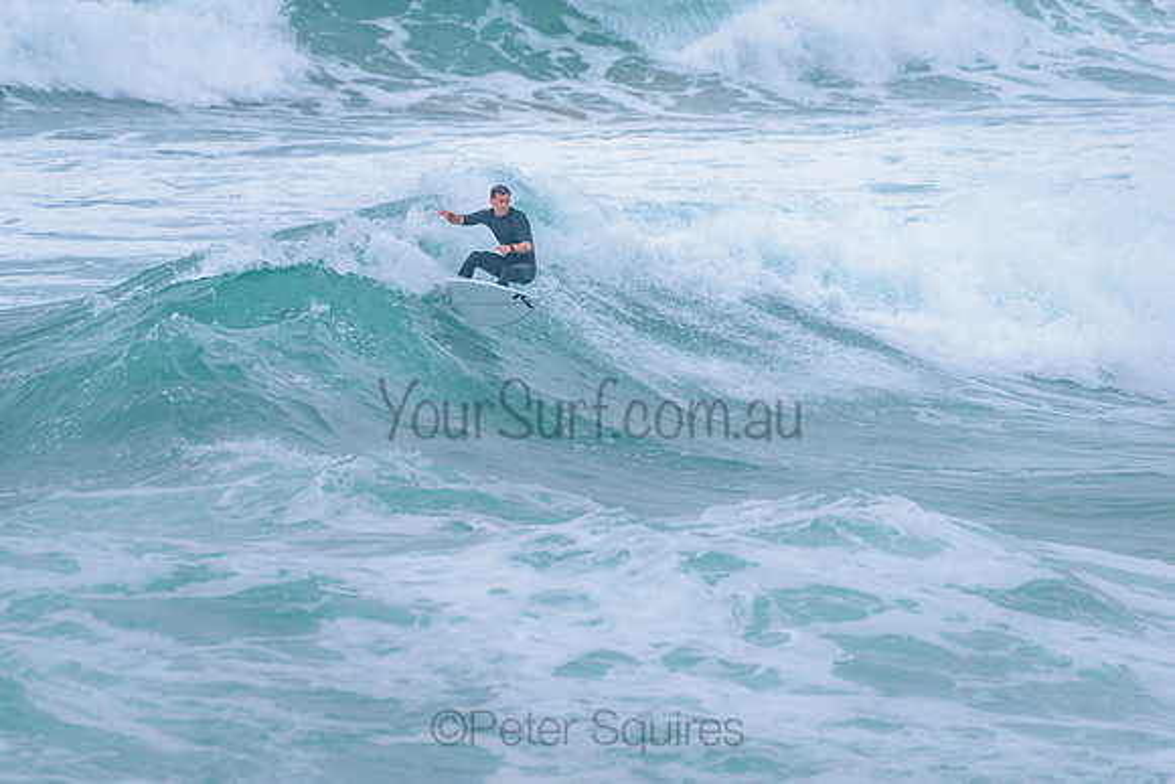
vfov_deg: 2.2
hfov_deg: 3.4
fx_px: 19977
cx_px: 456
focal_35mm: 612
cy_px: 304
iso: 2000
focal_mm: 500
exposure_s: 1/2000
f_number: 5.6
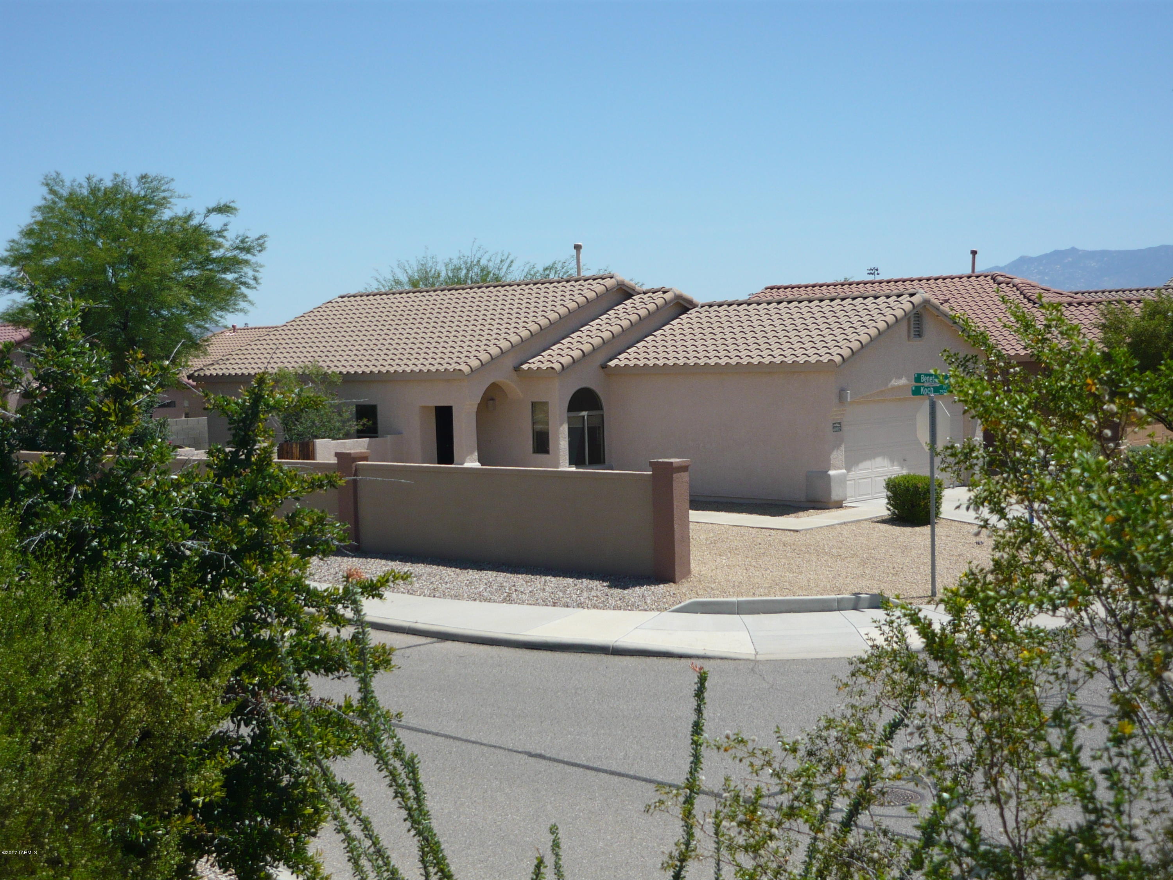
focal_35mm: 44
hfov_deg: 42.9
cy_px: 440
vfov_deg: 32.9
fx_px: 1491
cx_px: 586
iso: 100
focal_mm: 7.2
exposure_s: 1/200
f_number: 9
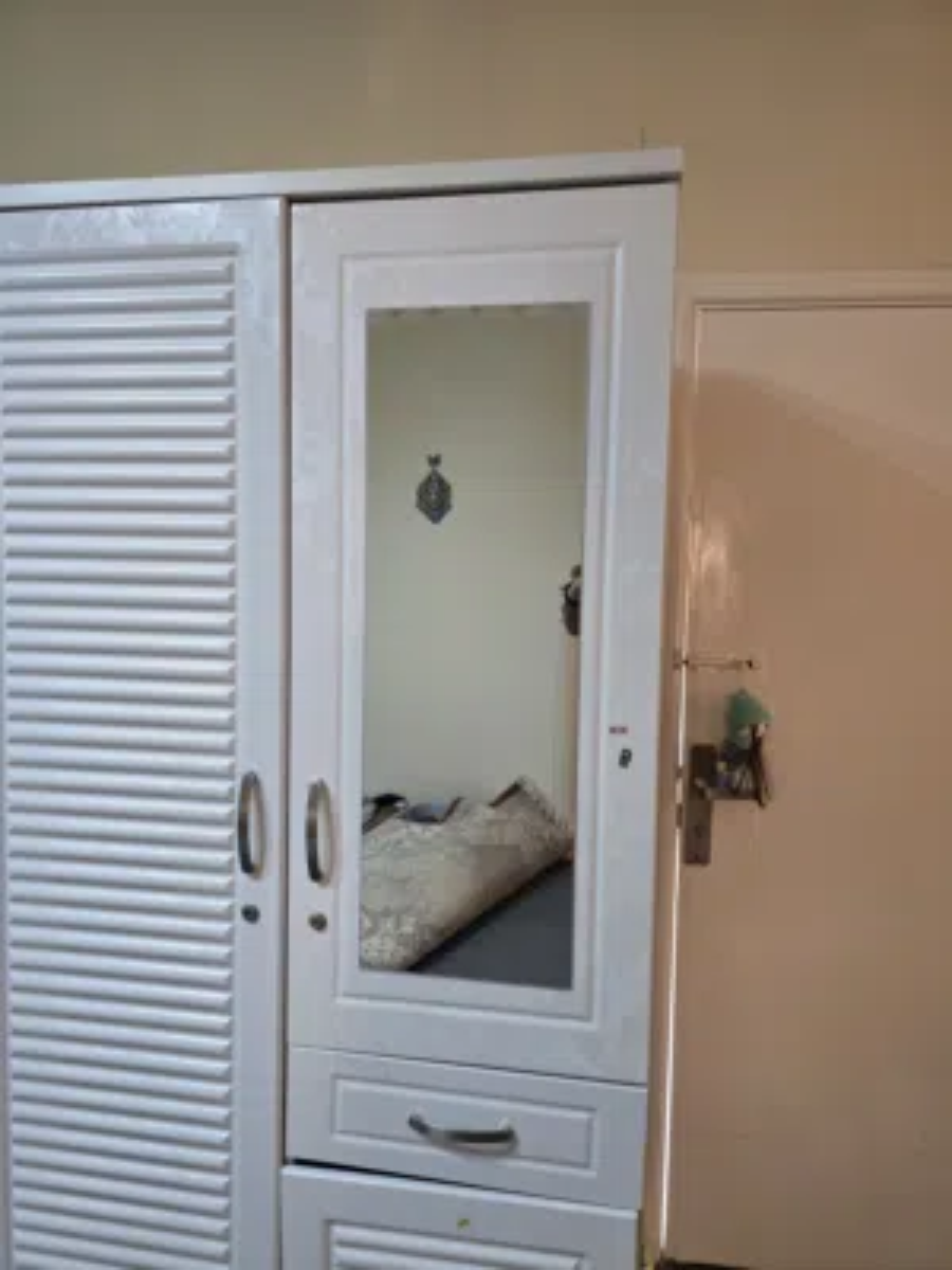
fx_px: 843
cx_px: 476
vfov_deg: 73.9
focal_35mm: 23
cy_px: 635
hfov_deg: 58.9
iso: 500
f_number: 1.7
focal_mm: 6.3
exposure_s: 1/100
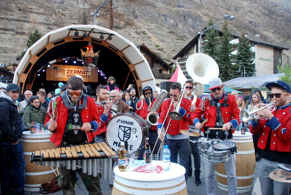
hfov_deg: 61.9
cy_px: 98
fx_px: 243
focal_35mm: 30
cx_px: 146
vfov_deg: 43.7
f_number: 5
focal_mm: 20
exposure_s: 1/100
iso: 320
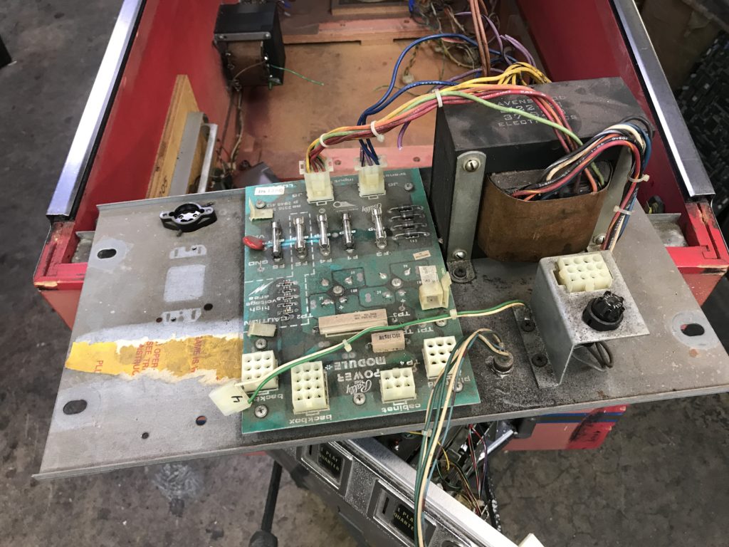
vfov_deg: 49.7
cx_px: 364
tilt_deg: -52.0
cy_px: 274
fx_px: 590
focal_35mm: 28
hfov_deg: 63.4
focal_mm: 3.99
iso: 40
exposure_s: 1/20
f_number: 1.8
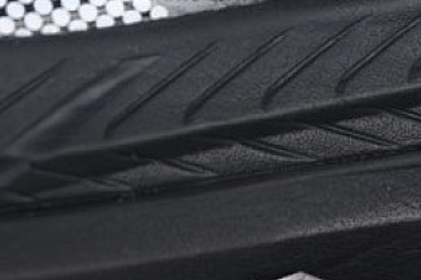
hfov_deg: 7.9
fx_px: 3015
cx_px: 464
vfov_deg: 5.3
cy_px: -126
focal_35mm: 258
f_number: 6.3
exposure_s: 1/60
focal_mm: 50
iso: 160
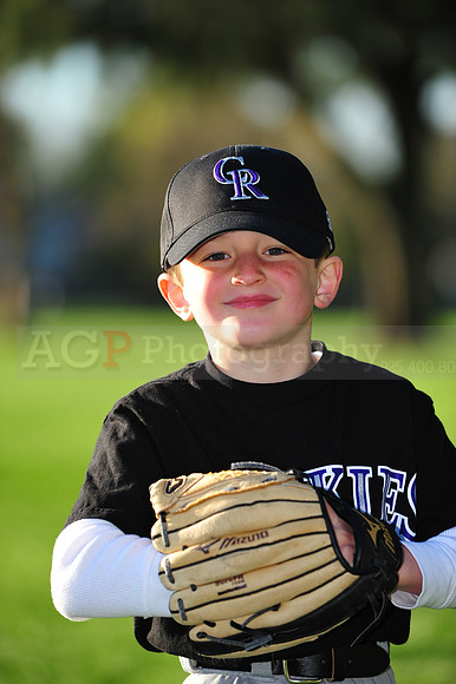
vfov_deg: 11.1
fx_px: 3519
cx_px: 228
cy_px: 342
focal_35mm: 185
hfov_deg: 7.4
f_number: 4.5
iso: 200
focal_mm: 185
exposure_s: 1/640
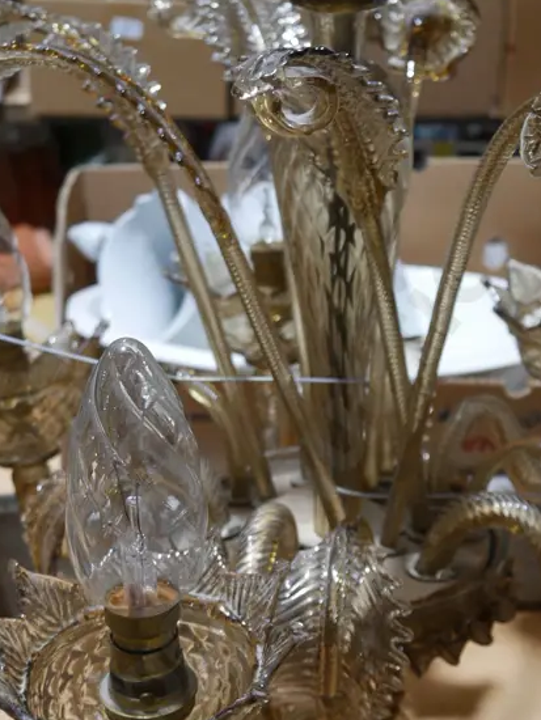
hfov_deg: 21.9
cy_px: 427
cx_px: 346
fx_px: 1395
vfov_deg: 28.9
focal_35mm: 67
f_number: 4
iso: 250
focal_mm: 18
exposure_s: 1/60
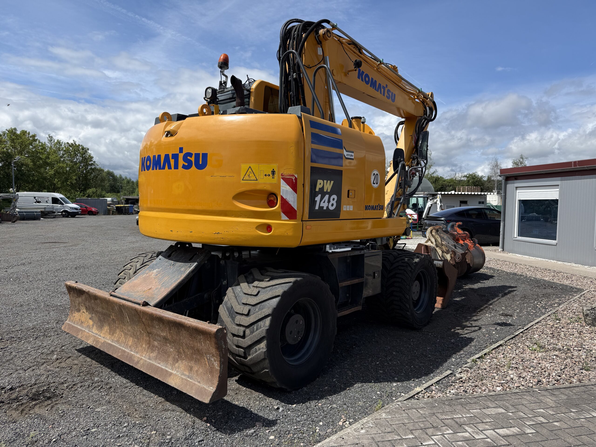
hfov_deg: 71.6
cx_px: 298
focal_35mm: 24
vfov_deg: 56.8
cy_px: 224
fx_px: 413
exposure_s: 1/5714
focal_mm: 6.76
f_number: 1.78
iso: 80
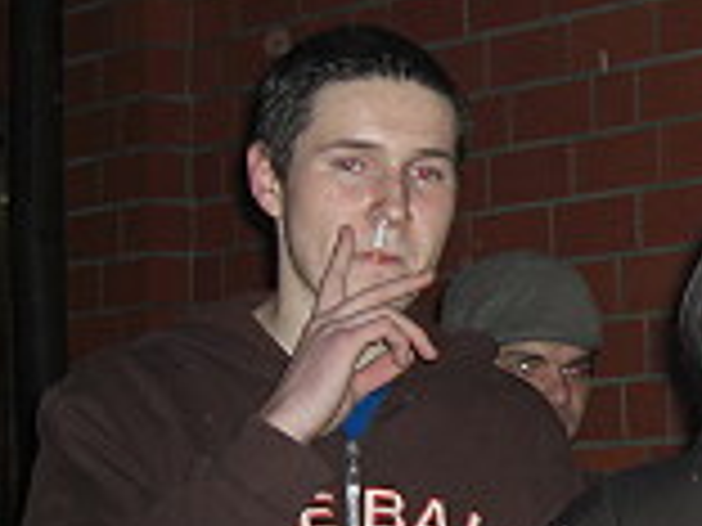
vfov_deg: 12.5
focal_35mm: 118
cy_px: 326
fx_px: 2393
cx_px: 868
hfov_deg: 16.0
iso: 200
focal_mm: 7.9
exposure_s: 1/60
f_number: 2.8
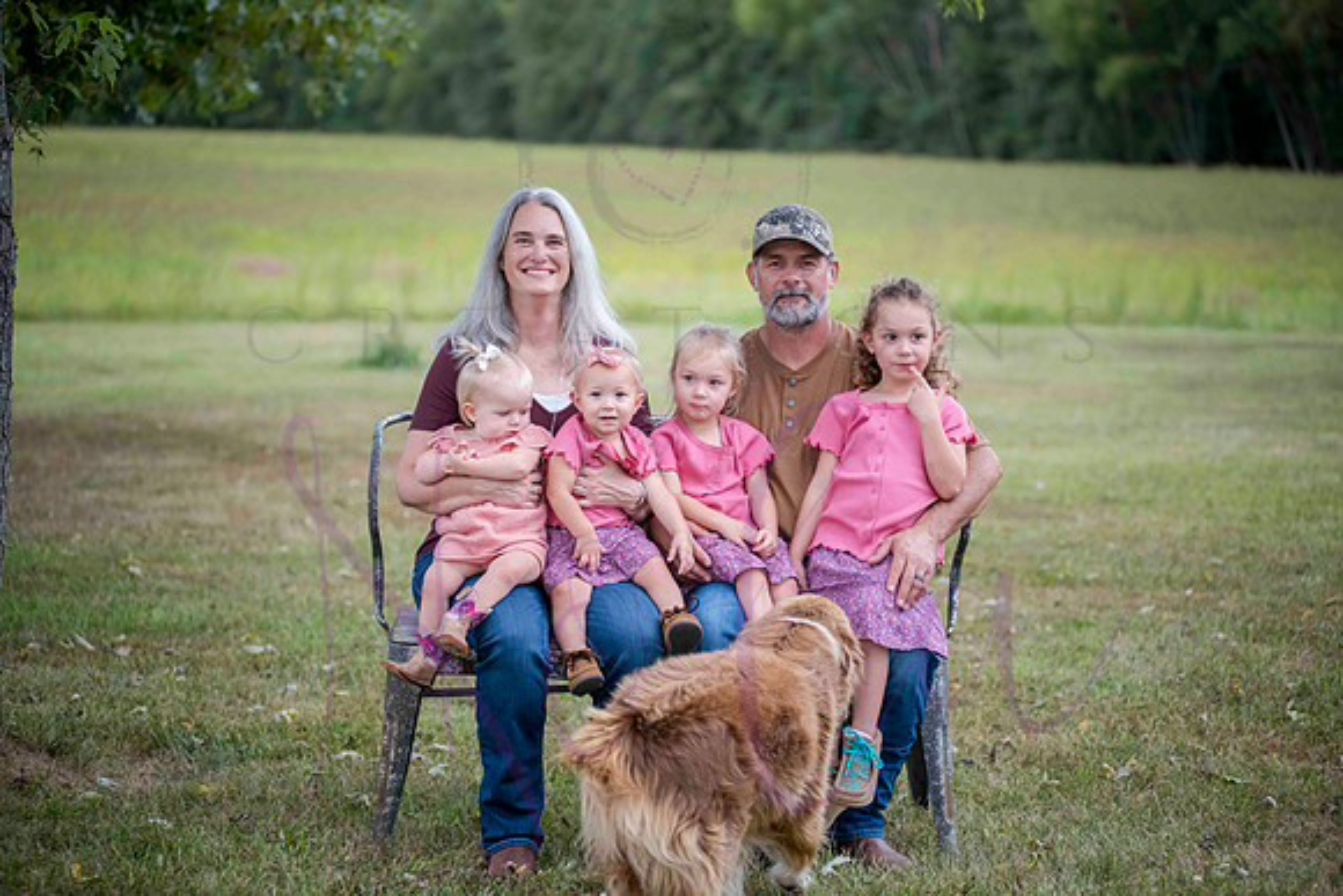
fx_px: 2985
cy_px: 448
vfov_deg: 17.1
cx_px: 672
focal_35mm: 80
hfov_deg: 25.4
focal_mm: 80
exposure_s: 1/640
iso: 400
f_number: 2.8
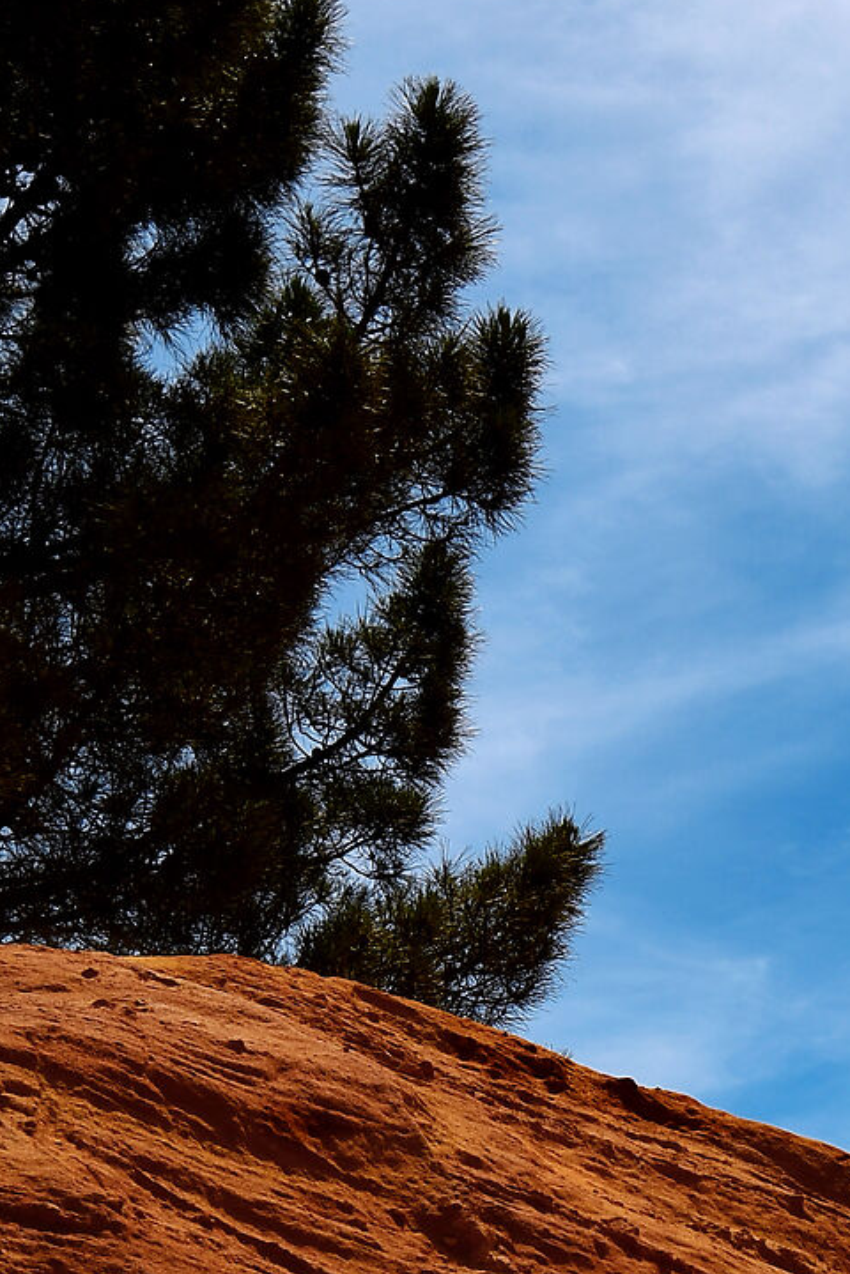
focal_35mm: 100
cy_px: 1279
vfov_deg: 19.8
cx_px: 946
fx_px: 3541
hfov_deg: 13.4
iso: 100
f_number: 10
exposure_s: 1/250
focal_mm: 20
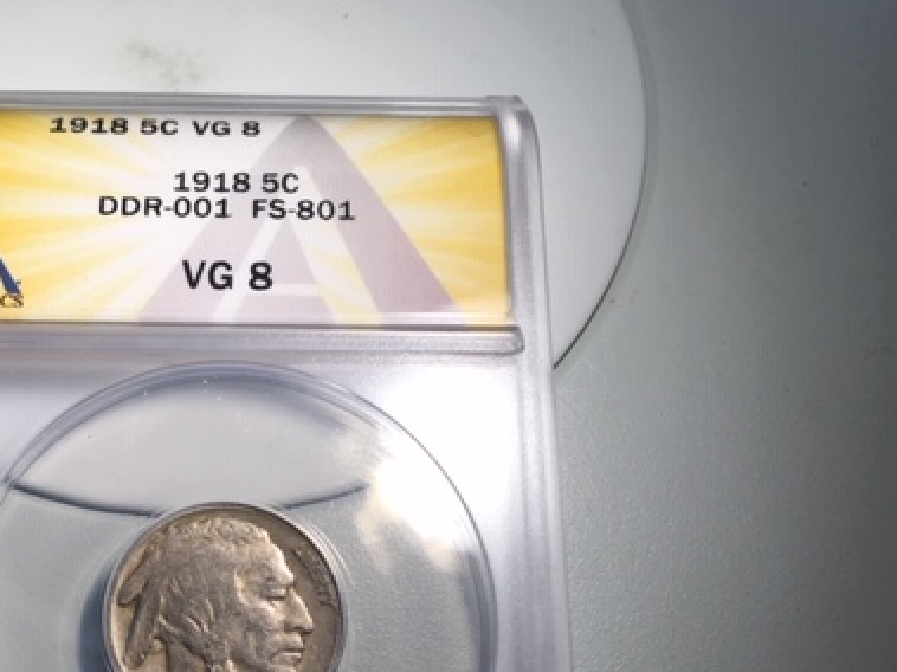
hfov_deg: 37.9
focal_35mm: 49
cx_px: 220
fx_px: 1269
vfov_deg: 29.4
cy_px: 473
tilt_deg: -70.5
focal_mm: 4.15
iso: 32
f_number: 2.2
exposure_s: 1/120
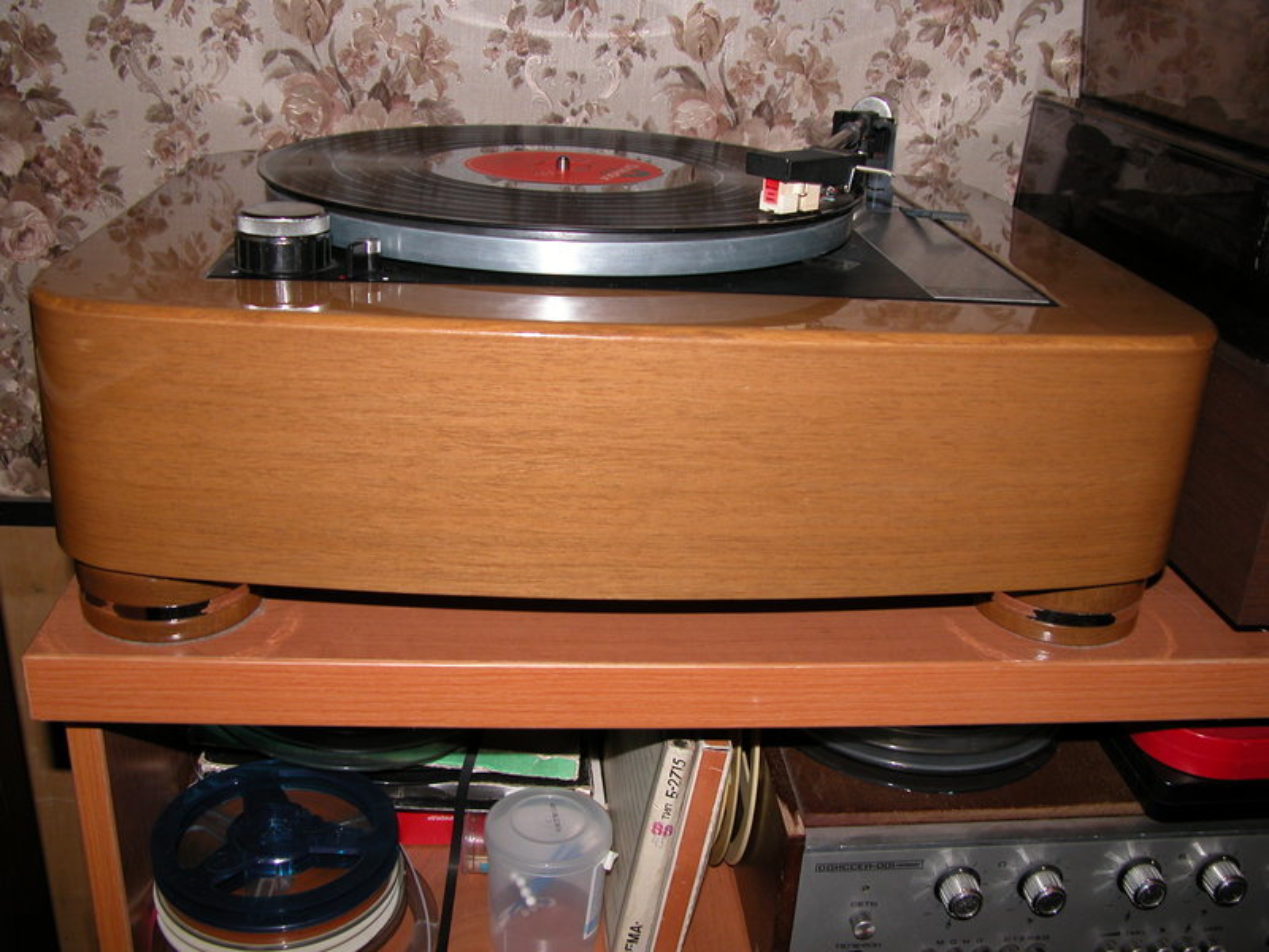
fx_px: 1283
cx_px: 634
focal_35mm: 35
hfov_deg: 52.6
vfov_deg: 40.7
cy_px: 476
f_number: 2.8
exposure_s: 1/60
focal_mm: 8.9
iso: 100
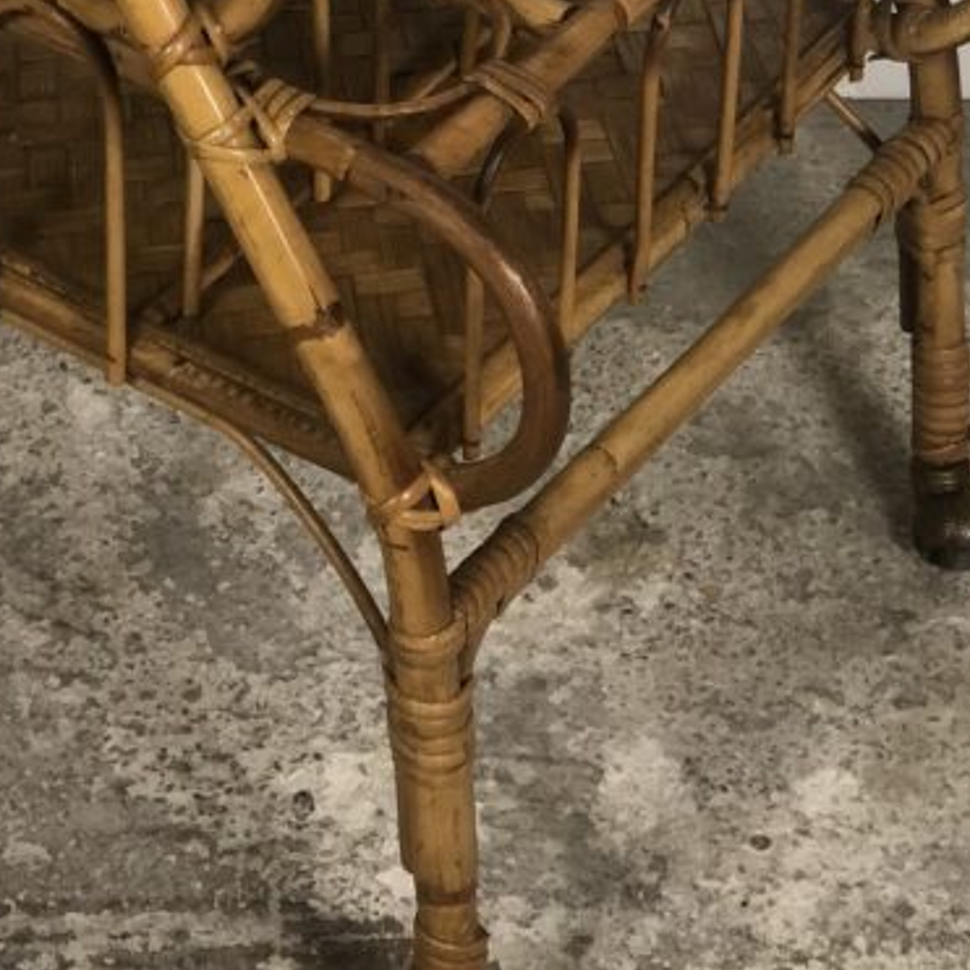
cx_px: 254
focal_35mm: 127
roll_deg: -0.5
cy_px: -238
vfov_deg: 13.3
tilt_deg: -30.7
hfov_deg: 13.7
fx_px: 4026
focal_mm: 6
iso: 125
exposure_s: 1/50
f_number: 2.4
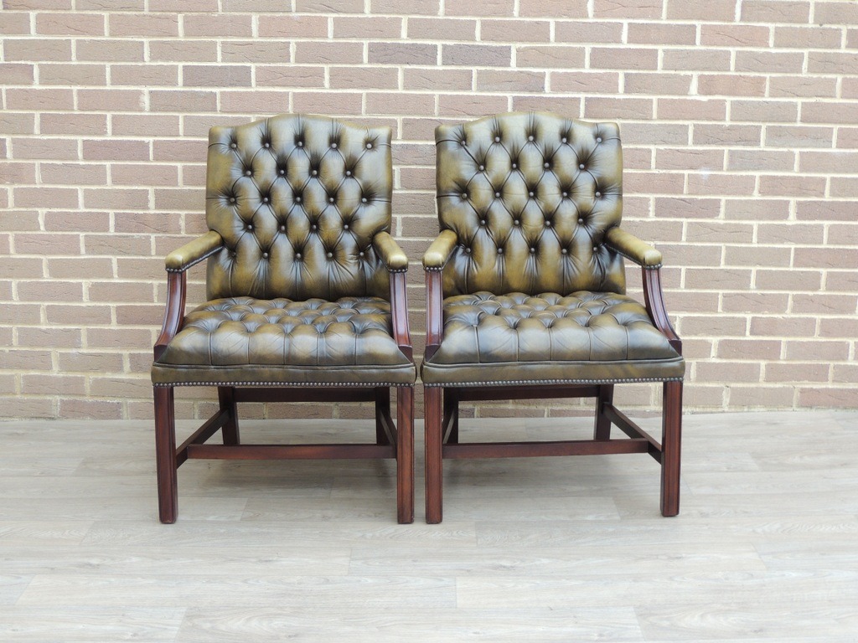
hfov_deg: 38.2
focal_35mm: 50
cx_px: 429
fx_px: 1239
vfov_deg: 29.1
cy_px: 322
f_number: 3.6
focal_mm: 8.9
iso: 160
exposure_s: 1/50
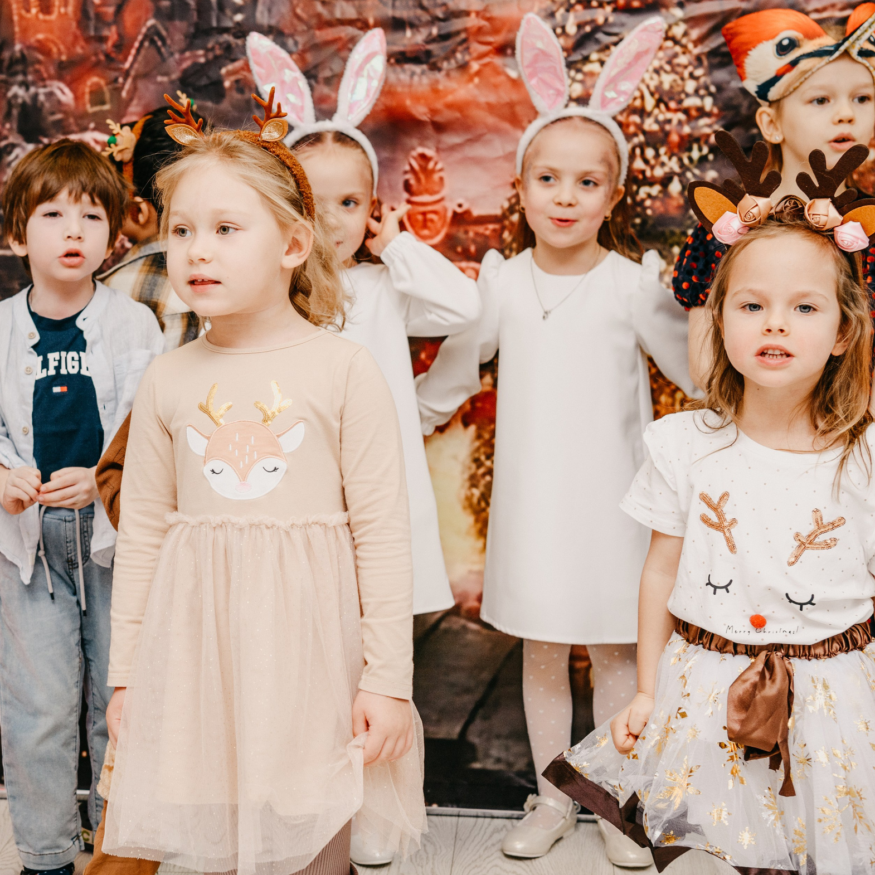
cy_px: 415
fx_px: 2002
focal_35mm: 70
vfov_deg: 24.7
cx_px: 159
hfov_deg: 24.2
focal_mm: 46
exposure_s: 1/160
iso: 320
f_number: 4.5
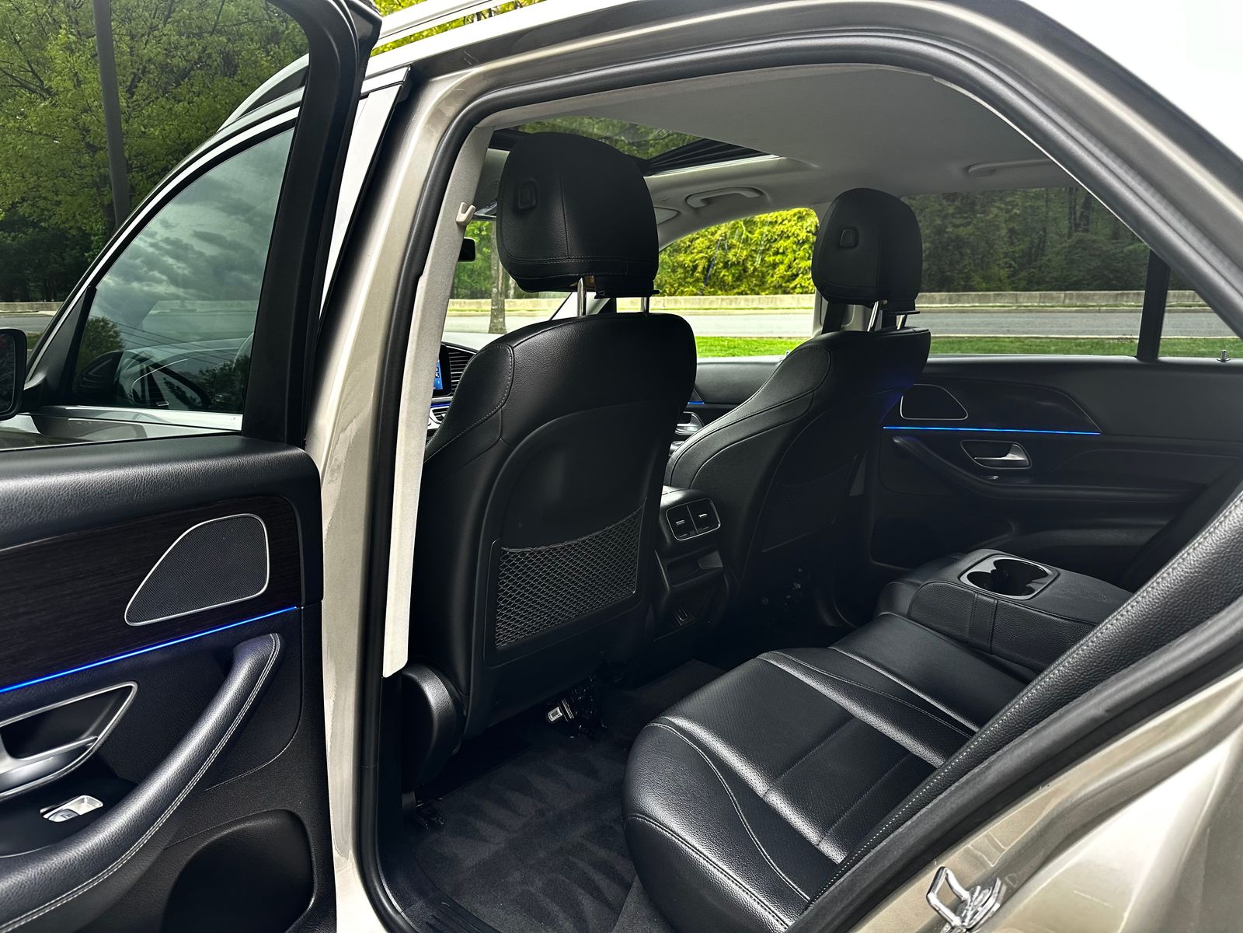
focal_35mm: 24
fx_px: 862
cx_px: 622
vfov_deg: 56.8
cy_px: 466
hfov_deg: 71.6
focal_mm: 6.86
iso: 125
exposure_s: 1/121
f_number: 1.78
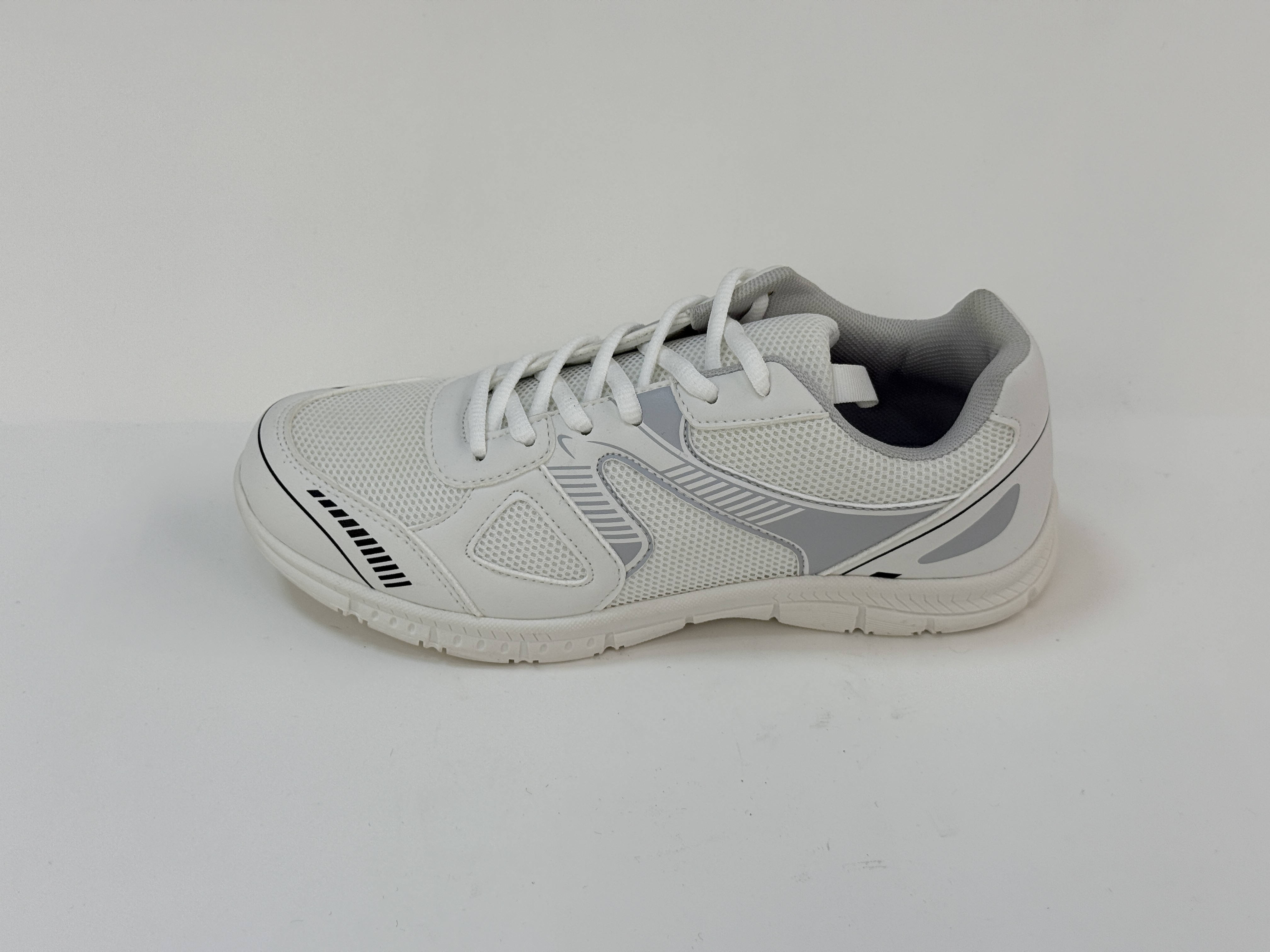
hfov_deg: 39.7
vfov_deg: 30.3
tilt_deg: -39.2
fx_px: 1761
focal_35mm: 48
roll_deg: -0.1
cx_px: 635
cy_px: 476
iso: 50
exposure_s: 1/154
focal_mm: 6.76
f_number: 1.78
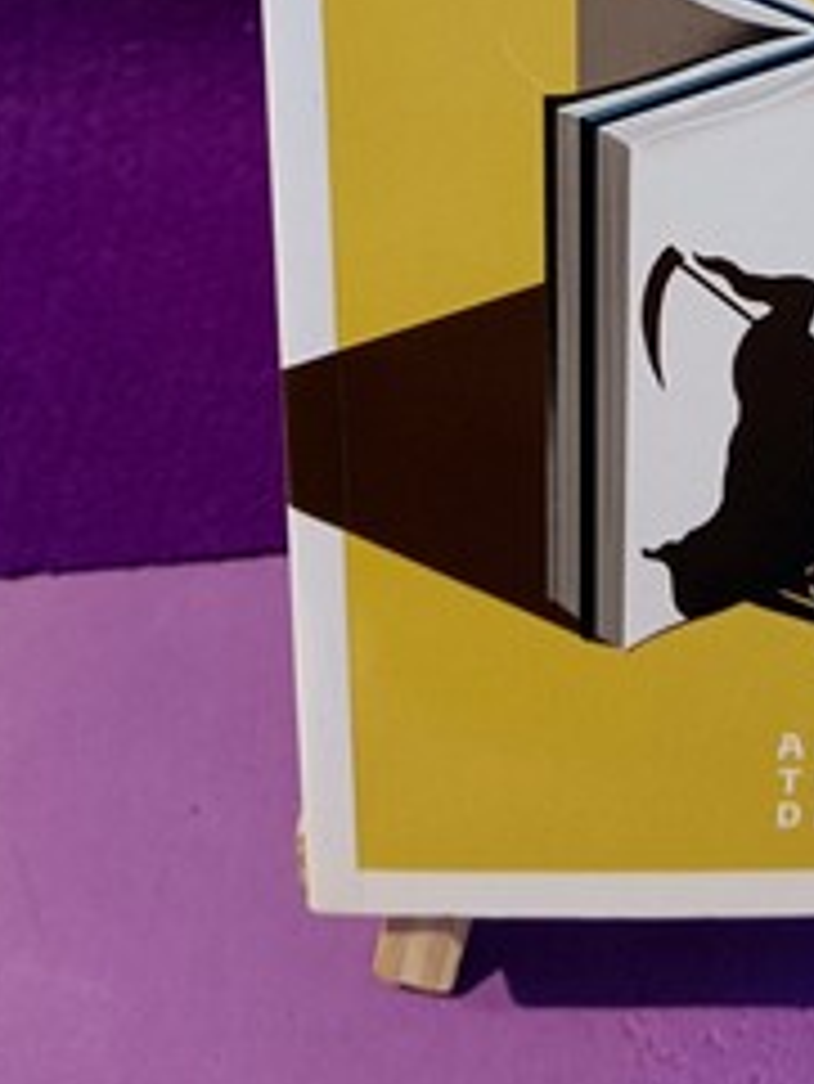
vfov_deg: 32.5
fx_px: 1723
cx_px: 827
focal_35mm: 55
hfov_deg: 25.2
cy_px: 36
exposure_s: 1/50
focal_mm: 3.96
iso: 859
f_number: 1.8
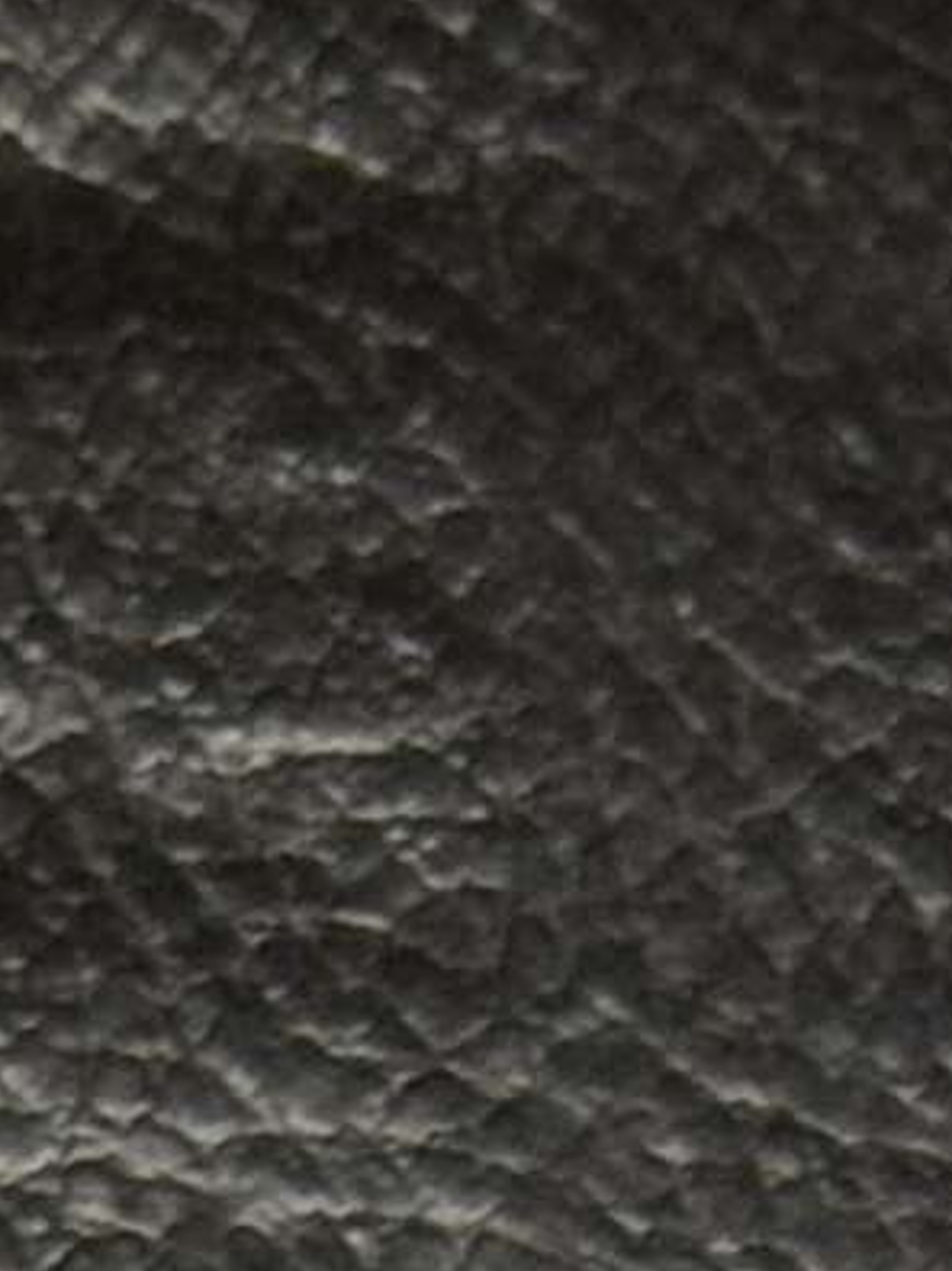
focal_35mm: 337
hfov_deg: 4.4
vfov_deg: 5.5
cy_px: 4083
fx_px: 12364
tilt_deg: -76.4
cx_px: 1309
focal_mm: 5.96
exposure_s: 1/60
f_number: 1.6
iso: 125
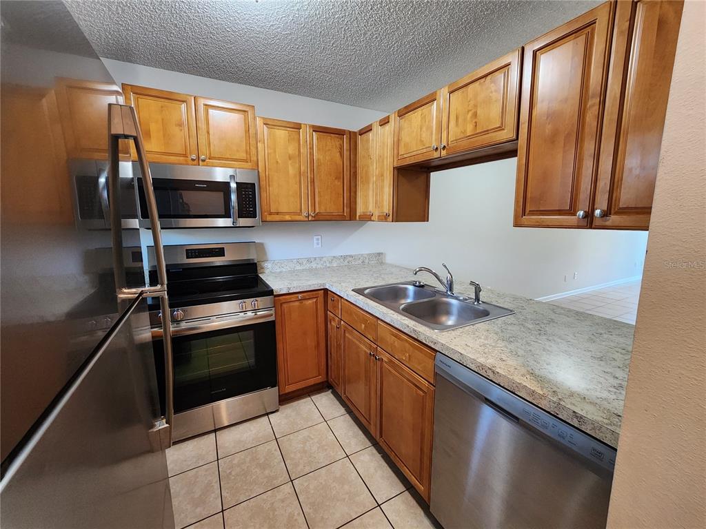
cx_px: 353
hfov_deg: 106.2
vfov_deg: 89.9
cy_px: 264
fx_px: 265
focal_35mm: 13
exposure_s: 1/60
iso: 400
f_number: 2.2
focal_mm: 2.2
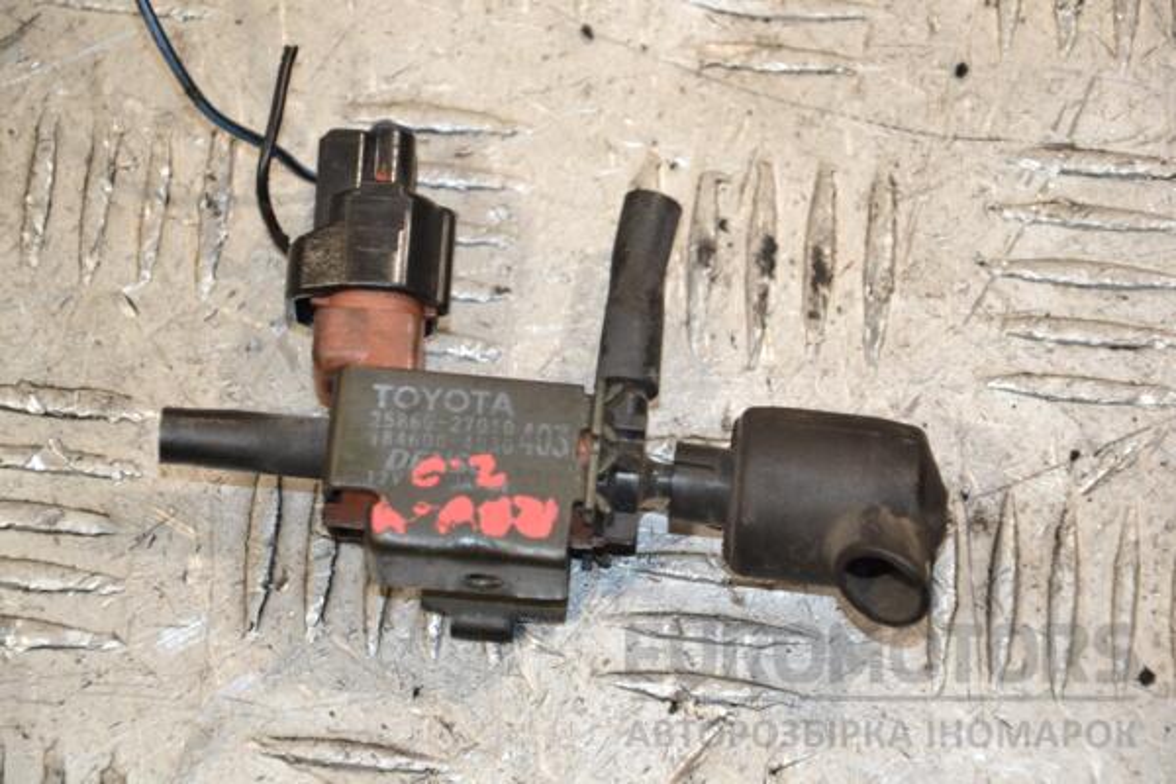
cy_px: 392
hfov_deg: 13.0
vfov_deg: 8.7
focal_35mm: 158
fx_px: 5145
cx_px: 588
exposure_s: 1/125
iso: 800
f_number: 5.6
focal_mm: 105
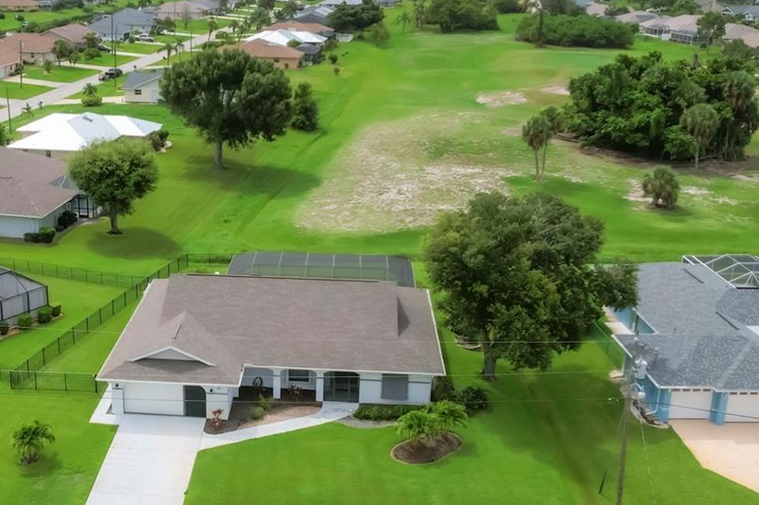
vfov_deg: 31.1
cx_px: 232
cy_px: 221
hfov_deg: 44.5
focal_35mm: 43
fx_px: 906
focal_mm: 8.38
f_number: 2.8
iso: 140
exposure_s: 1/4000
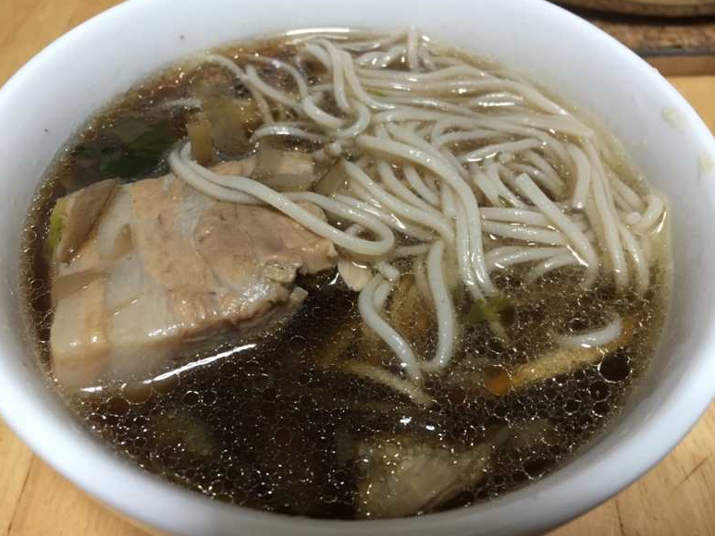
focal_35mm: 30
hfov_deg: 60.0
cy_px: 265
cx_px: 351
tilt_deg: -51.4
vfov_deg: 46.8
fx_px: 620
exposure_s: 1/30
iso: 125
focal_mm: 4.15
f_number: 2.2
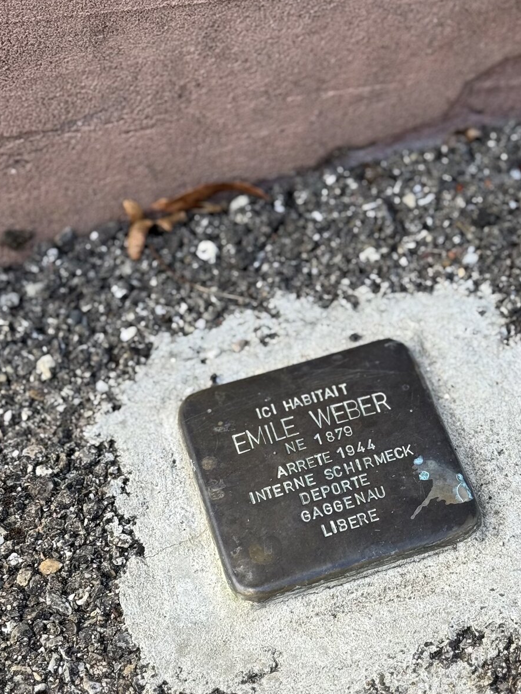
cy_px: 373
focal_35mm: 81
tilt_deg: -48.2
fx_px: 1625
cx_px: 380
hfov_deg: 18.1
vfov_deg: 24.1
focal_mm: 6.76
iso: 64
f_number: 1.78
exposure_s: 1/241
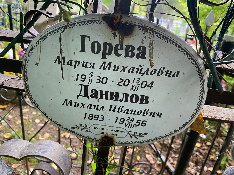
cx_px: 113
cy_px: 86
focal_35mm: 27
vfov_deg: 51.3
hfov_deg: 65.3
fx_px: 183
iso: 125
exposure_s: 1/81
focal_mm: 4.25
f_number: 1.8
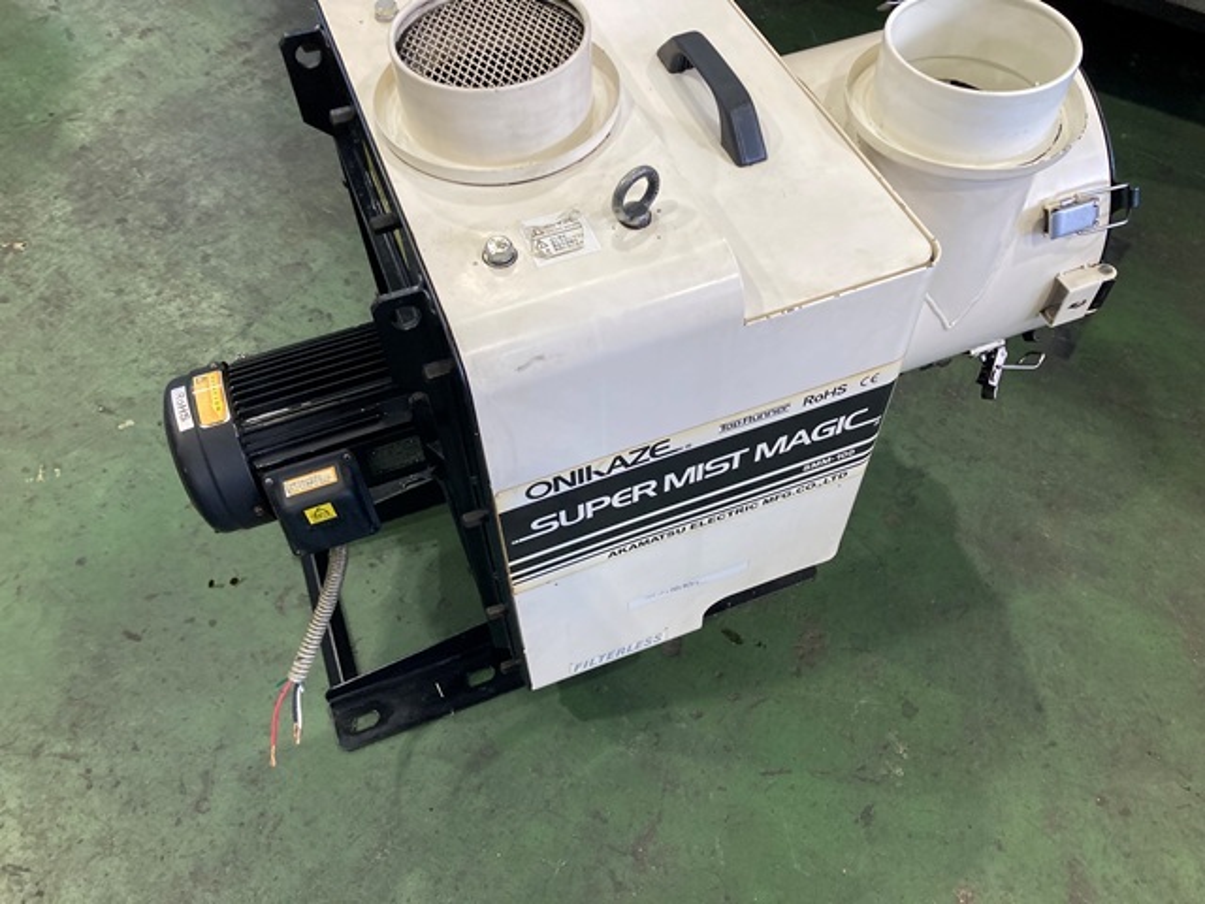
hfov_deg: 63.4
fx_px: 975
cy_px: 452
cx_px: 602
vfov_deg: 49.7
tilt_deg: -51.9
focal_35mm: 28
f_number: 1.8
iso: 80
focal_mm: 3.99
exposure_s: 1/87
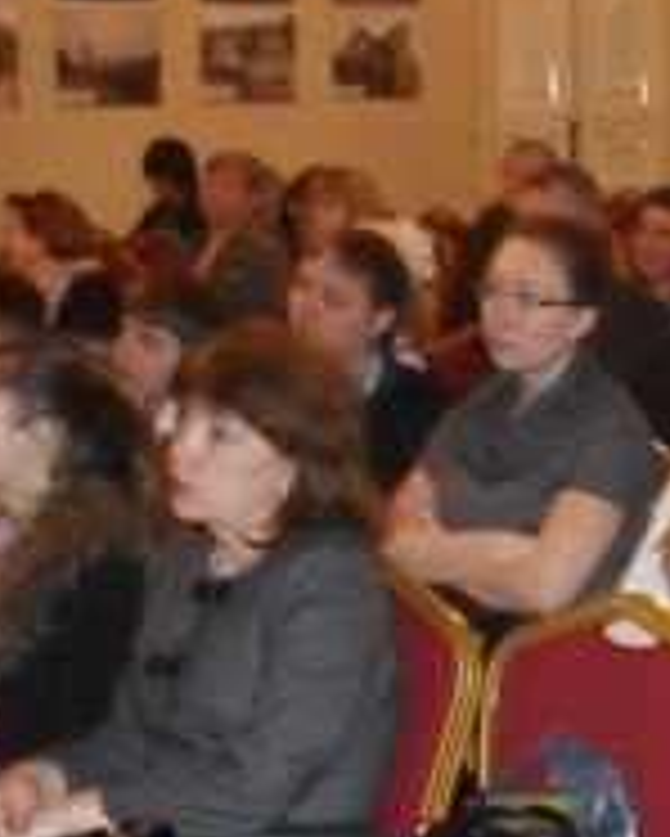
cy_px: 410
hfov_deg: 15.3
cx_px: 731
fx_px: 2427
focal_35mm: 98
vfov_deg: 19.6
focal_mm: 6.3
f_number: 3.2
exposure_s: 1/45
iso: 320
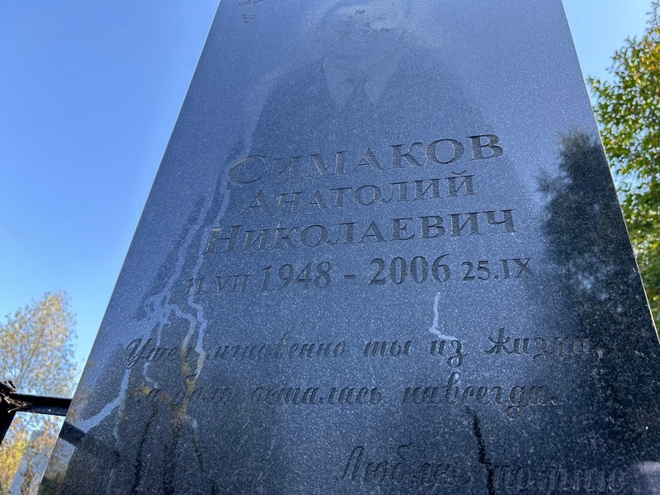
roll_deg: -5.8
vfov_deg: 53.1
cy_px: 248
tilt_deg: +35.2
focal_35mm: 26
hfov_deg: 67.3
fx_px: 496
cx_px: 330
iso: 40
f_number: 1.5
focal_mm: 5.7
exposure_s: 1/288
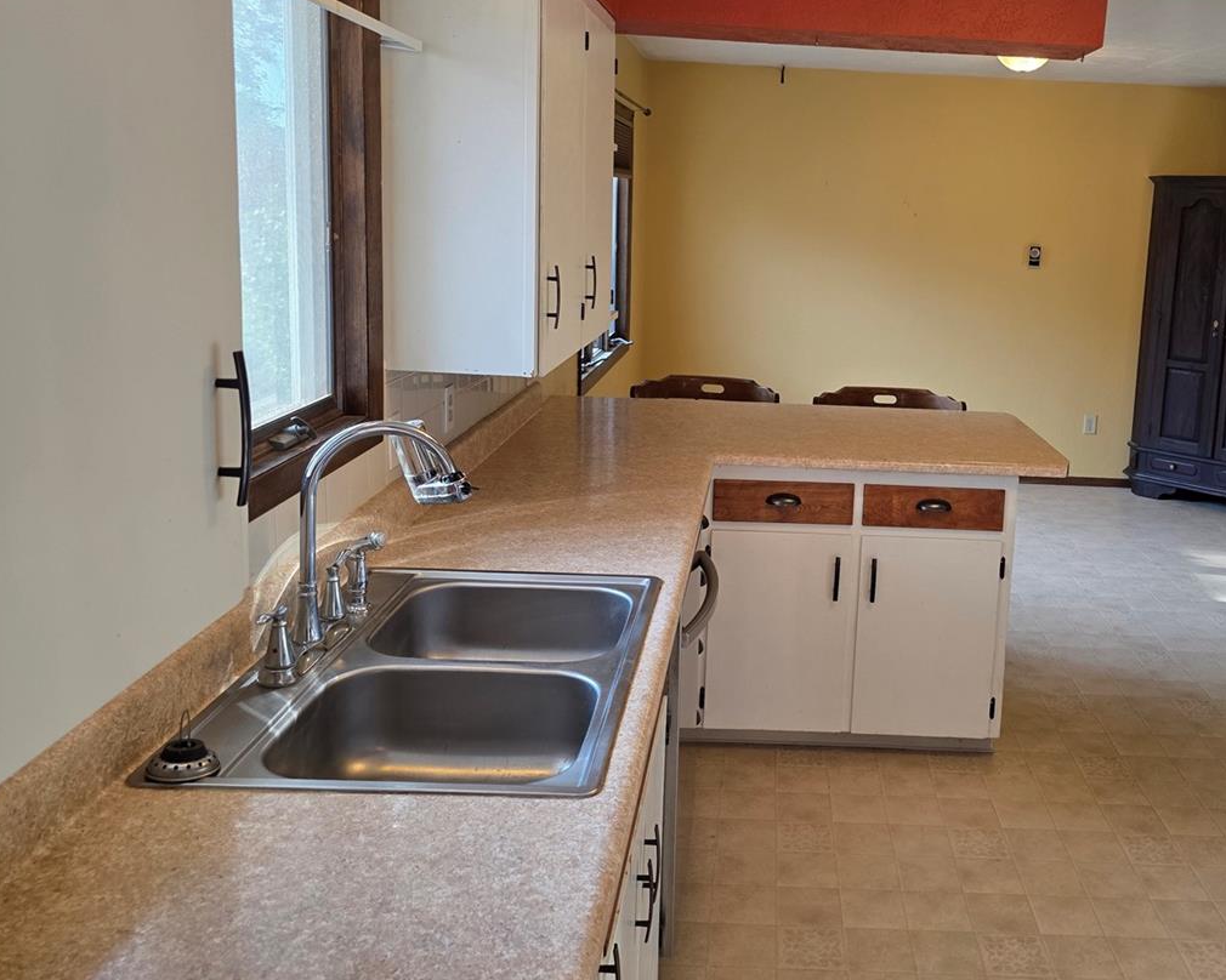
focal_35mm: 32
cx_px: 802
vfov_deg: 45.6
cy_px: 412
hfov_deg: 54.7
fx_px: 1161
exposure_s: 1/120
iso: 125
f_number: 1.7
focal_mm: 6.3
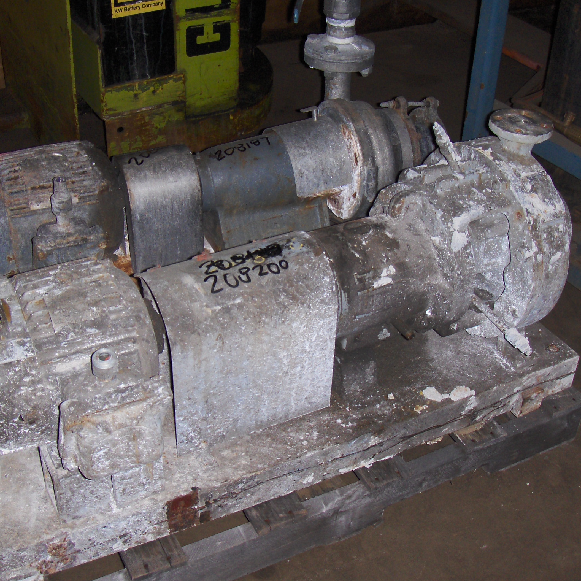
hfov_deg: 34.7
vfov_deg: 34.7
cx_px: 267
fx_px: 930
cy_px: 288
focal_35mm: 49
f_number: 3.5
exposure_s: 1/60
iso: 100
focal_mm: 6.5
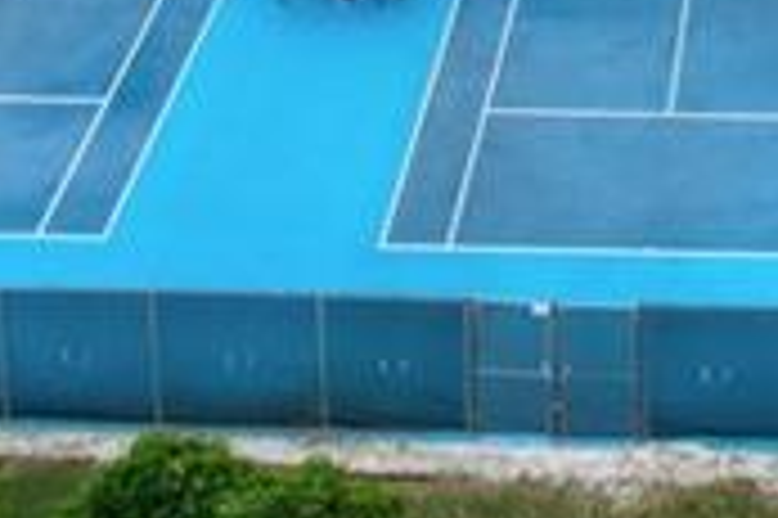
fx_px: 2807
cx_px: 859
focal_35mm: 130
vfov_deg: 9.3
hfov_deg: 15.4
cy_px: -772
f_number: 2.8
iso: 100
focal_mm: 8.4
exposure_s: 1/2000
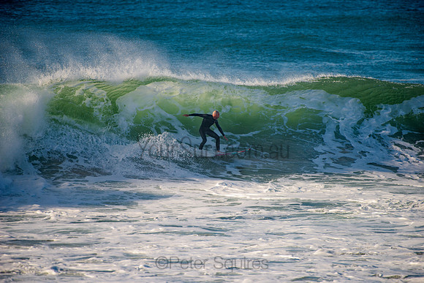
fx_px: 5890
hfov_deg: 4.1
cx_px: 212
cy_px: 142
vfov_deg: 2.8
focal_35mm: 500
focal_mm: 500
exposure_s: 1/1600
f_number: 5.6
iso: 160
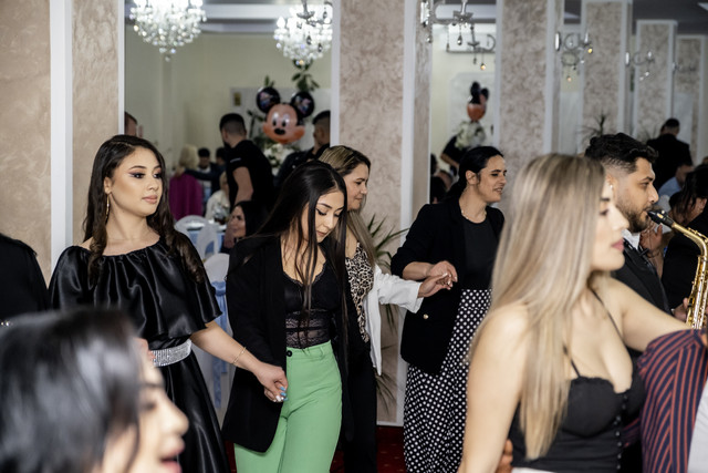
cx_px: 354
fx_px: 1633
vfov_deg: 16.5
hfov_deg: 24.5
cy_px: 236
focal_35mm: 83
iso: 1250
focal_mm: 55
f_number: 2.8
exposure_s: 1/160
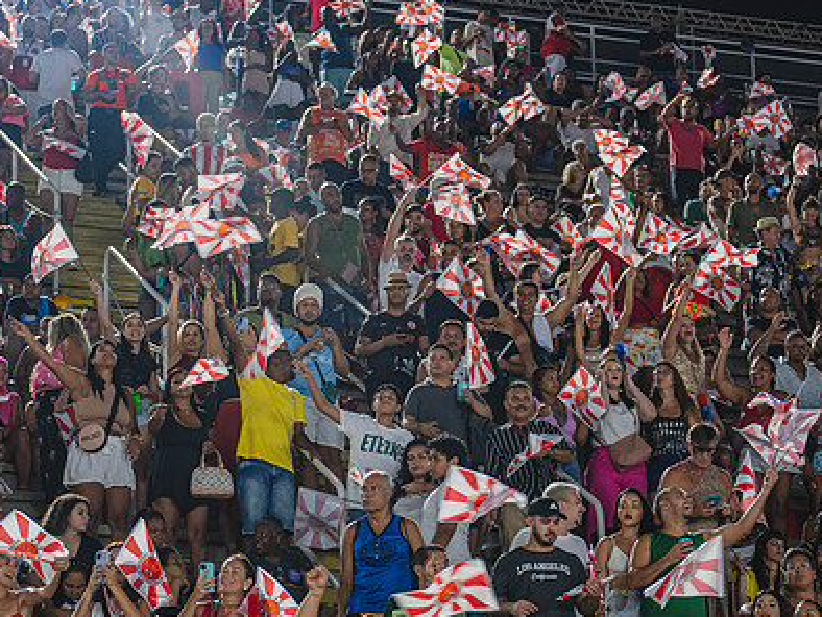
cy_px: 381
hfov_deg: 15.2
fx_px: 3089
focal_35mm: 130
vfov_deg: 11.4
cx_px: 392
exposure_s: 1/160
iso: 2500
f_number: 4.8
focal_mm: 92
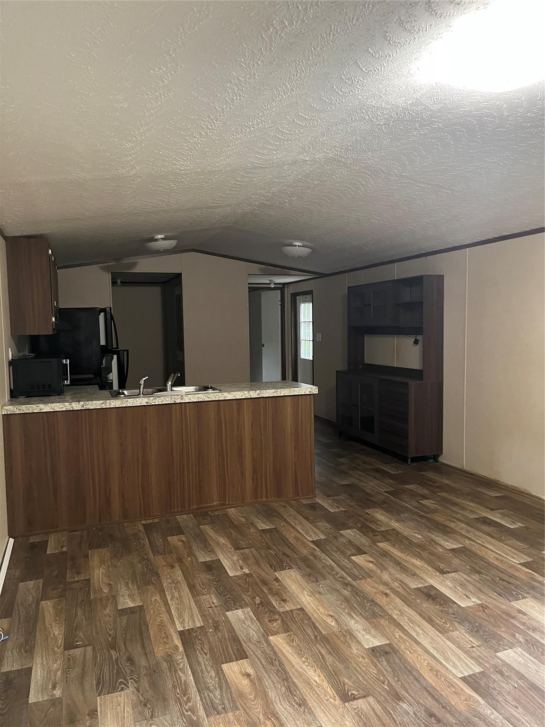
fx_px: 546
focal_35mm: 26
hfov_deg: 53.1
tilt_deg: -2.4
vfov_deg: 67.3
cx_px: 272
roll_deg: +2.3
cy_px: 364
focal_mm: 5.1
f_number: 1.6
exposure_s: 1/40
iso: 500
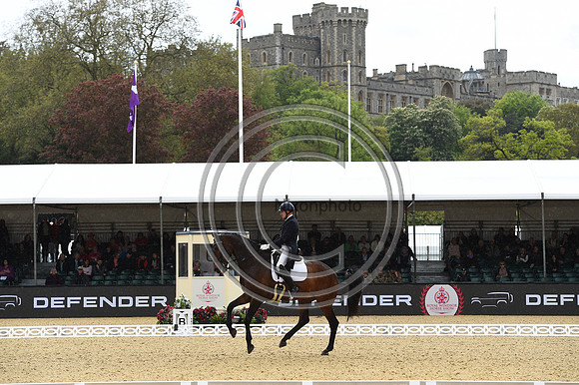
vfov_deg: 12.4
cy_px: 192
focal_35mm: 110
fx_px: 1768
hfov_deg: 18.6
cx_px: 290
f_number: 5
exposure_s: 1/1250
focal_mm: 110
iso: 320
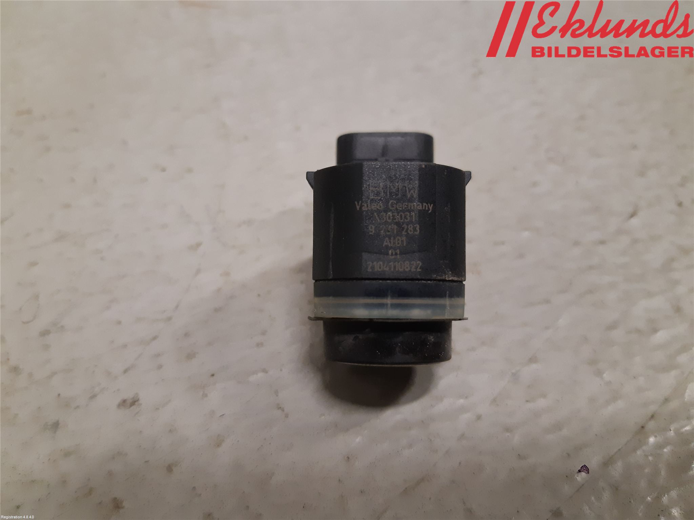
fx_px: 521
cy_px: 260
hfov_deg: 67.3
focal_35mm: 26
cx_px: 347
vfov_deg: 53.1
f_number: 1.7
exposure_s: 1/50
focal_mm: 3.93
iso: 200
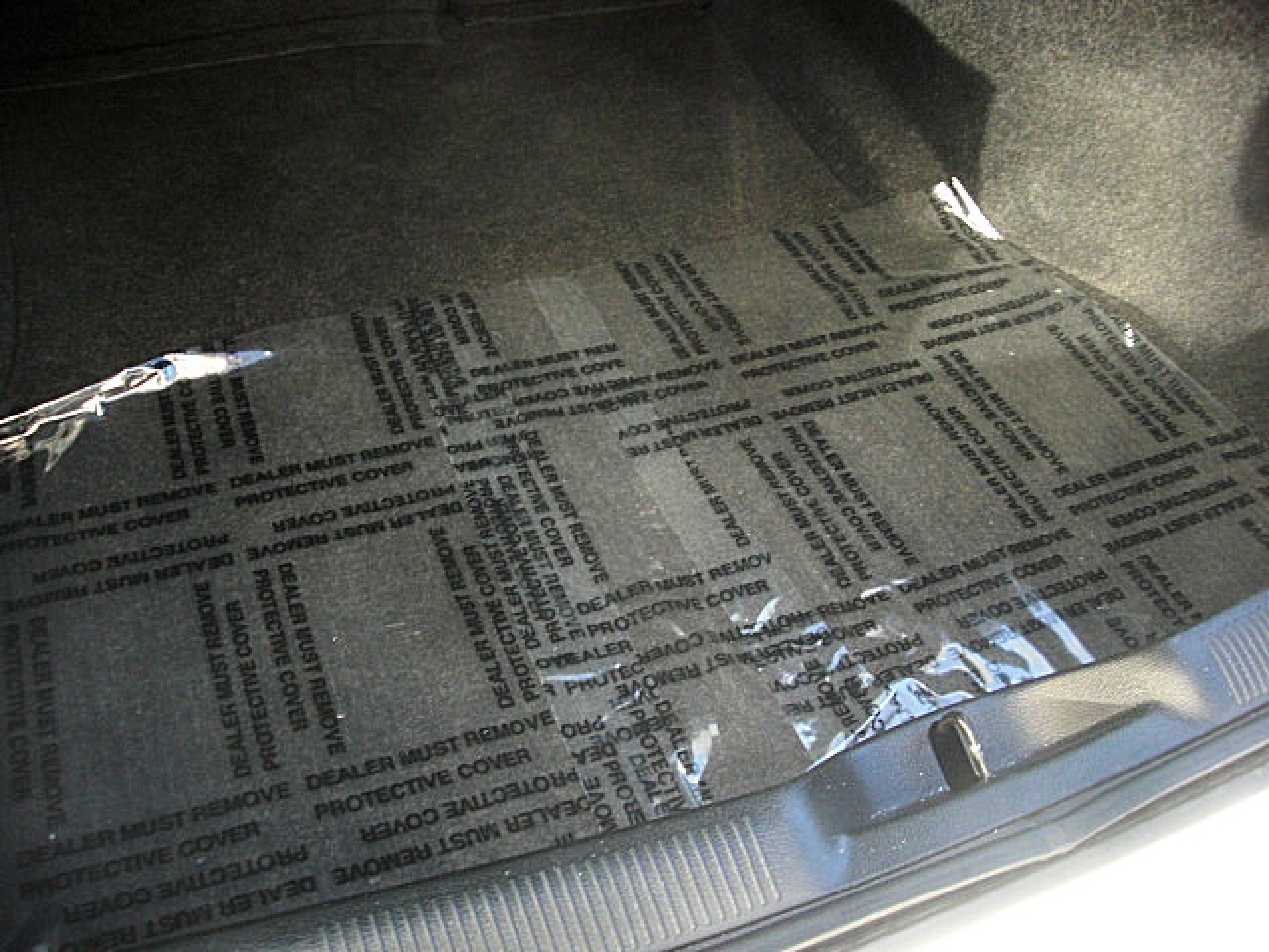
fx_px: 1320
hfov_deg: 51.4
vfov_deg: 39.7
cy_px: 476
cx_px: 634
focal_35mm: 36
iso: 200
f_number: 2.8
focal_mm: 6.3
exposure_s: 1/100
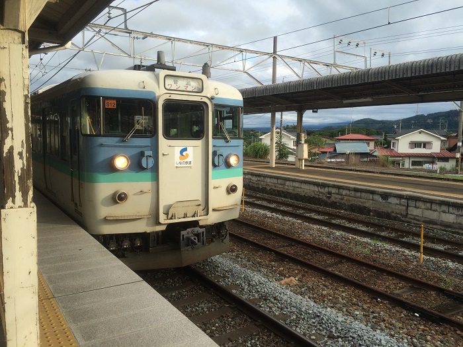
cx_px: 232
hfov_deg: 61.7
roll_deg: -0.7
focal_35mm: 29
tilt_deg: -4.6
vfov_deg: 48.2
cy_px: 174
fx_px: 388
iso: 32
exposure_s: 1/622
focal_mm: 4.15
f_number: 2.2
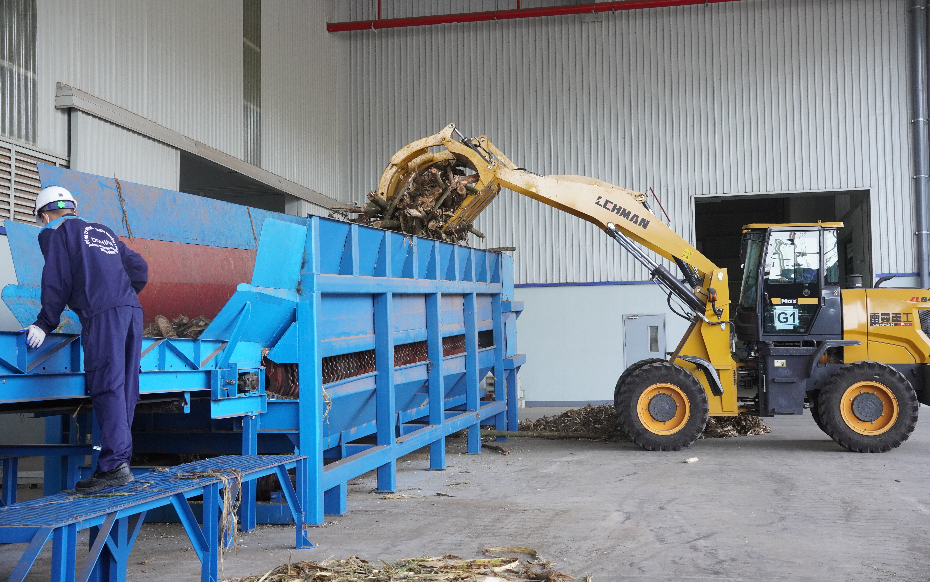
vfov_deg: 30.3
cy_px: 274
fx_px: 1075
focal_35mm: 42
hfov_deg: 46.8
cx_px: 467
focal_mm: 27.6
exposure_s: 1/200
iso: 1250
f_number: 5.6
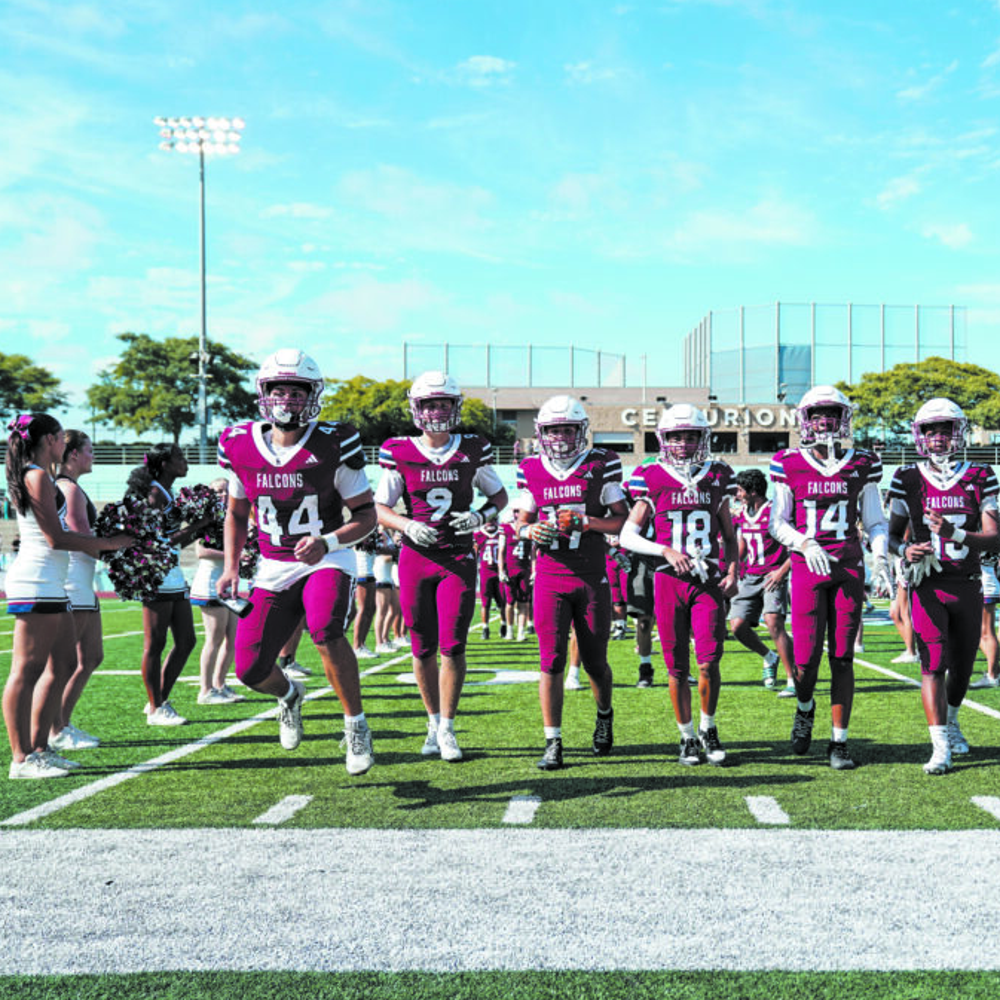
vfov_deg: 38.3
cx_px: 758
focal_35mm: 44
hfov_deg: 37.3
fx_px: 1438
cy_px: 503
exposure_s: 1/1000
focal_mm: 34
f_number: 3.5
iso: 160
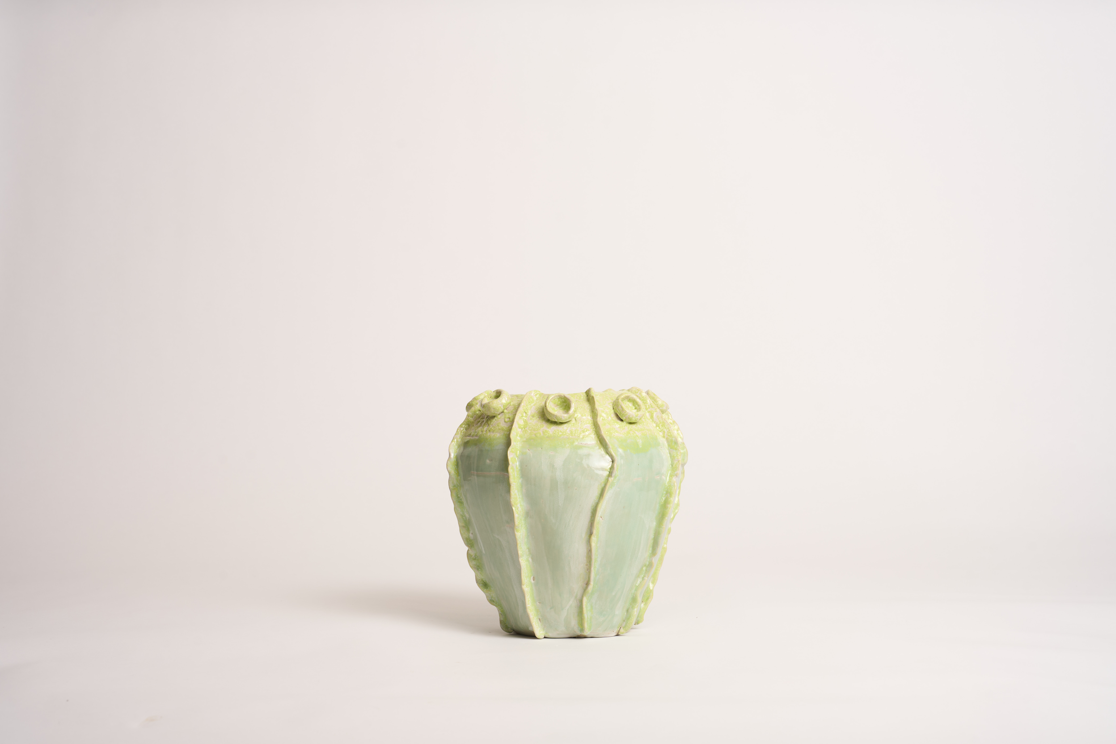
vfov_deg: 19.5
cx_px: 558
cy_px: 372
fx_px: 2170
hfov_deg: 28.8
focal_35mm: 70
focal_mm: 70
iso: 100
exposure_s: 1/250
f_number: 10
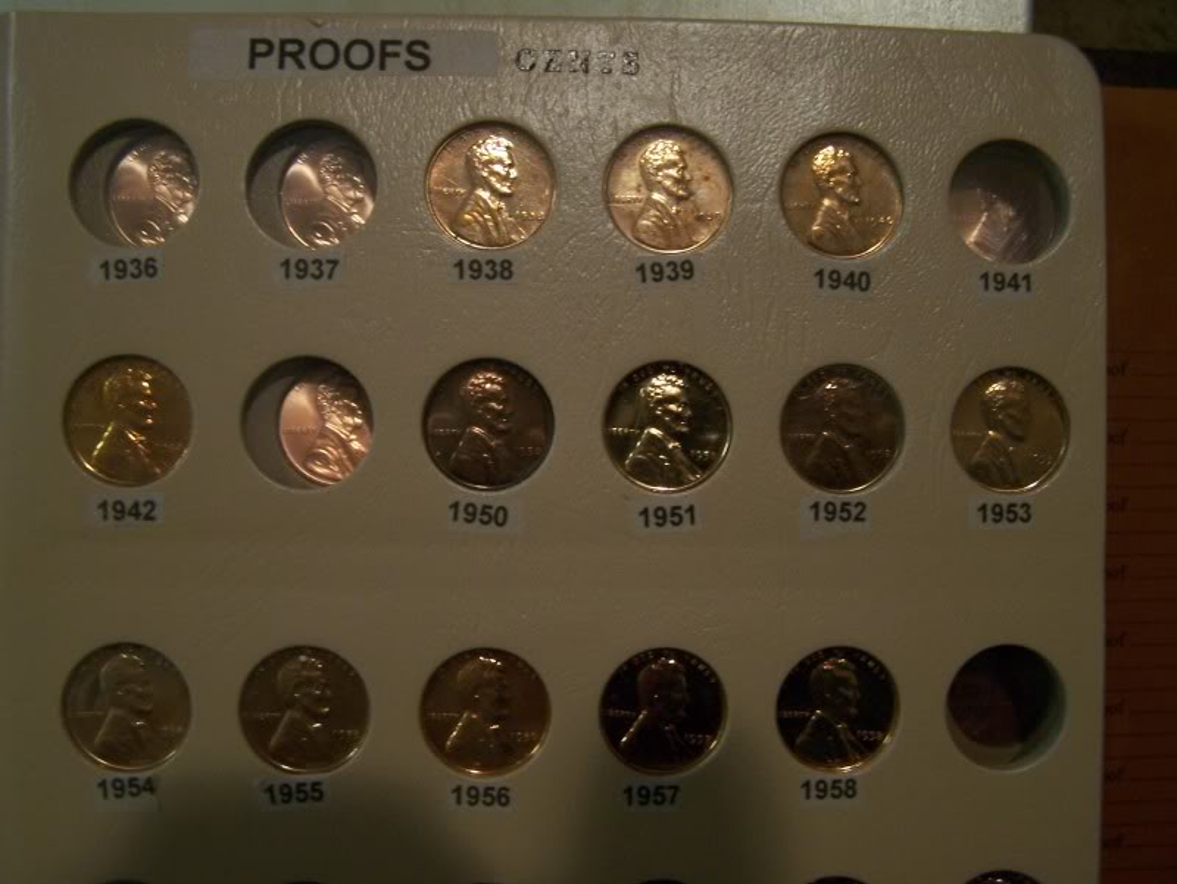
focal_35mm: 38
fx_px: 1293
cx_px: 588
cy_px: 442
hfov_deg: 49.0
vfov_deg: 37.8
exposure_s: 1/8
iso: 160
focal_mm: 6.3
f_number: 2.8
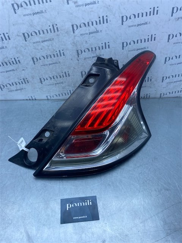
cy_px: 122
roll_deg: -3.5
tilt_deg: -43.6
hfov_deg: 53.1
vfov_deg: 67.3
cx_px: 91
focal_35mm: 26
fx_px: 182
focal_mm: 4.25
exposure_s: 1/905
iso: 32
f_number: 1.8
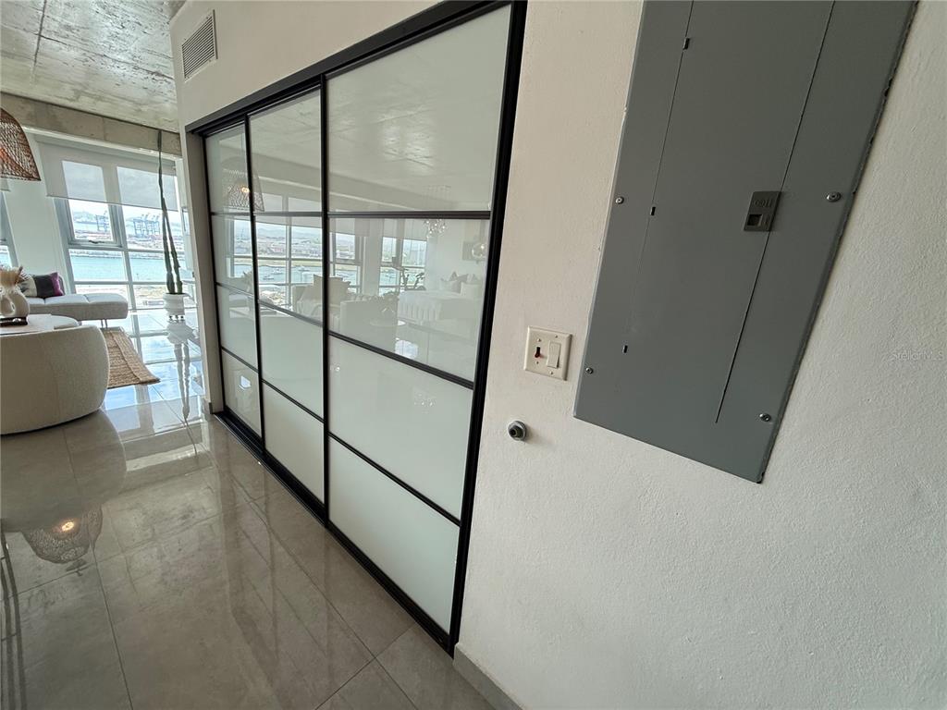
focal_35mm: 14
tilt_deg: -15.4
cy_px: 355
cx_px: 474
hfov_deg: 102.1
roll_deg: -5.3
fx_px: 383
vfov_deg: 85.7
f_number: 2.2
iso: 125
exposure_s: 1/120
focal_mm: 2.22
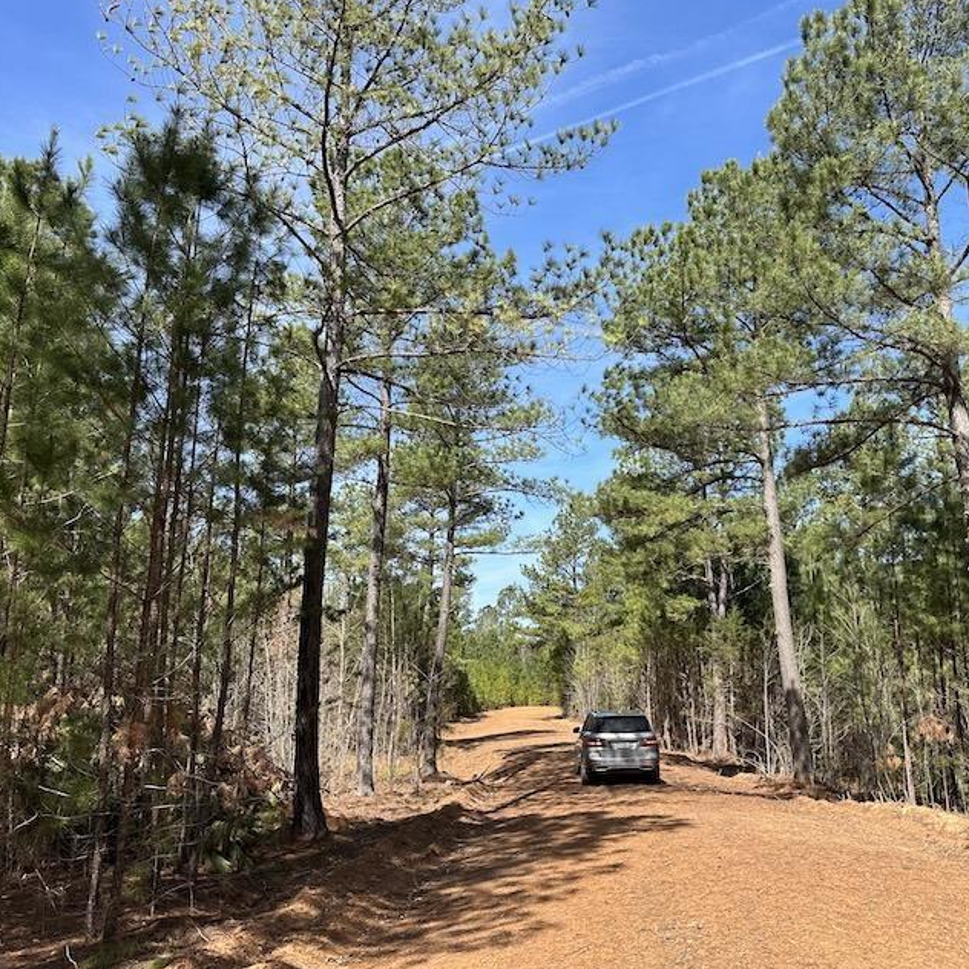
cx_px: 615
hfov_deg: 54.9
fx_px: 918
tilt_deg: +12.8
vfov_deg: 55.6
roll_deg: +0.4
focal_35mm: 29
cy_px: 483
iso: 80
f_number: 1.78
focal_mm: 6.86
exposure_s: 1/2155
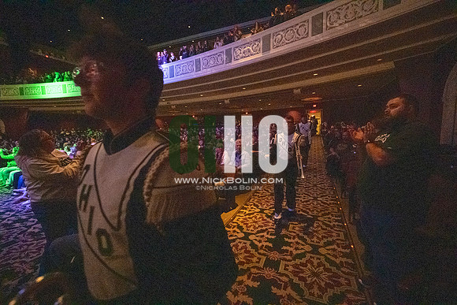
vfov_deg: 75.5
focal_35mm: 16
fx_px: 197
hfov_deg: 98.5
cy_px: 152
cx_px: 228
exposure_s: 1/500
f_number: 4
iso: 32254
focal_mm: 15.5
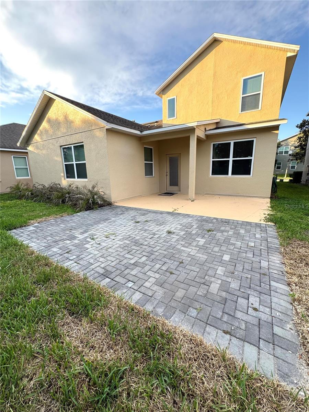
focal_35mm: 14
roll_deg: +1.4
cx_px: 154
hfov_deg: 85.7
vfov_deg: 102.1
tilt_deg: -12.0
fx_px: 167
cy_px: 206
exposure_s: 1/216
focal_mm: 2.22
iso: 40
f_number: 2.2
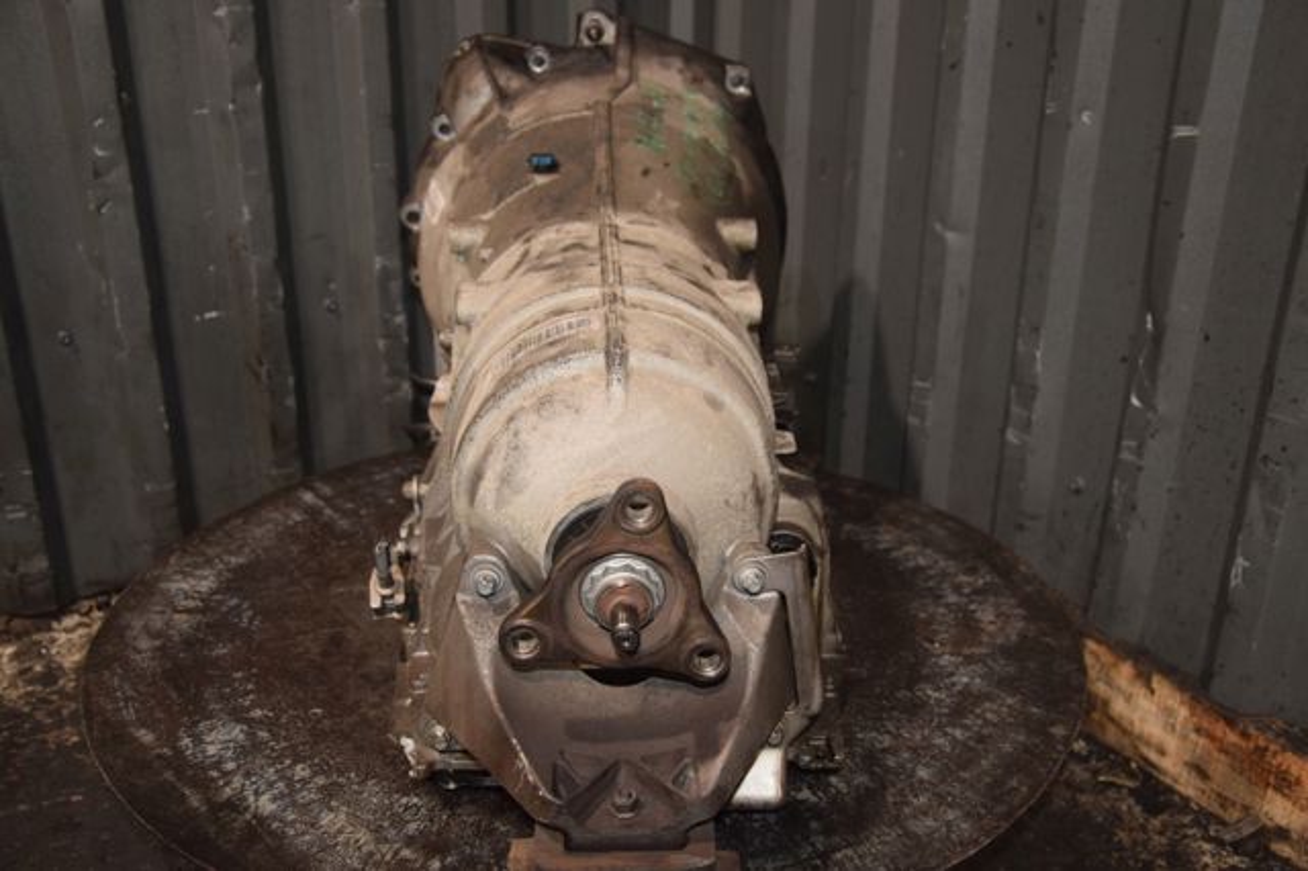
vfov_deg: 35.5
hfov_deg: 51.3
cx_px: 654
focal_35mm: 38
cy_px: 436
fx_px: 1362
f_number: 5
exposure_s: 1/60
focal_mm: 25
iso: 800
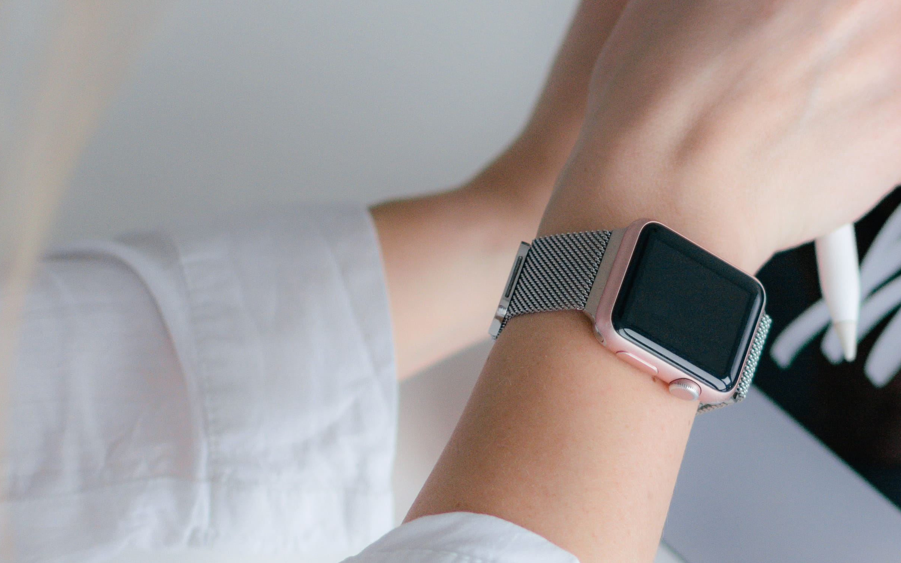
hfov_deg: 15.5
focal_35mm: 134
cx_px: 731
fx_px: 3297
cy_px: 325
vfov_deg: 9.8
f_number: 1.8
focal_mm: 35
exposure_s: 1/1000
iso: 200
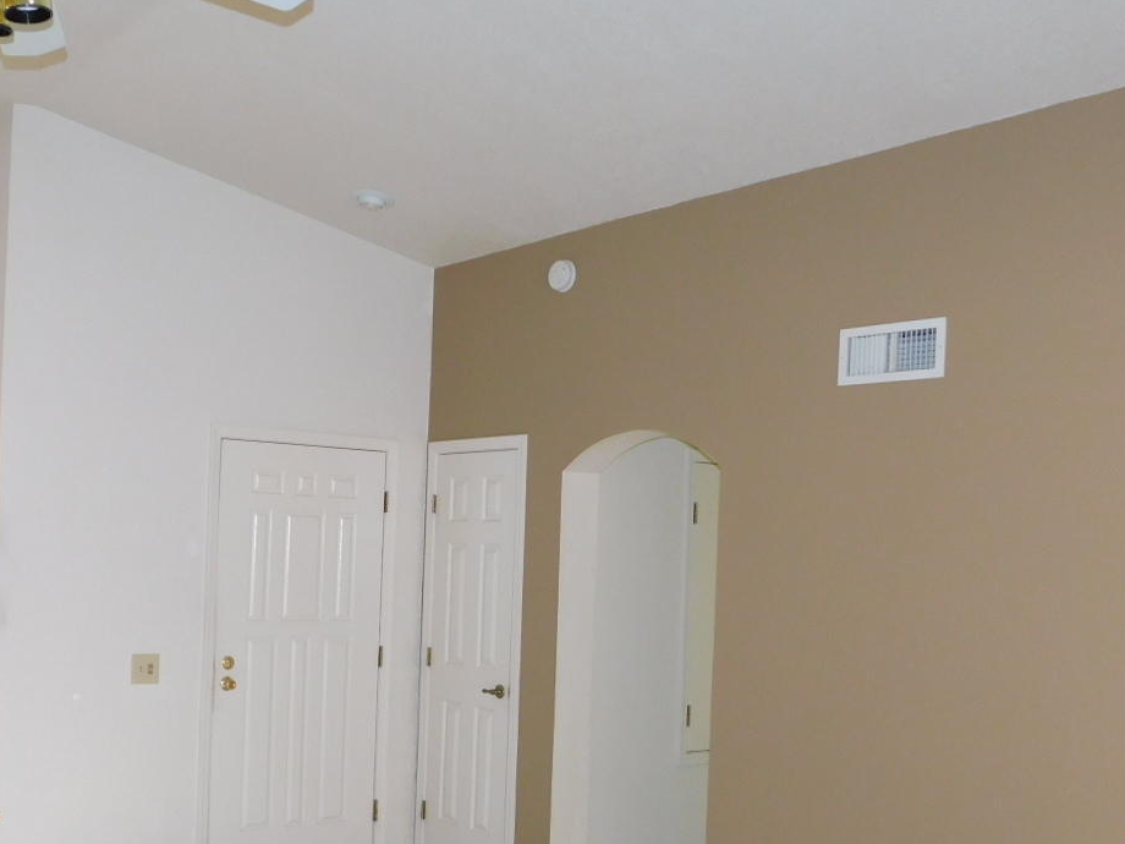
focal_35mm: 40
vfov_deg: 35.7
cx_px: 318
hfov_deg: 45.6
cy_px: 533
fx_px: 1300
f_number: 3
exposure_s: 1/30
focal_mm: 4
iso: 200
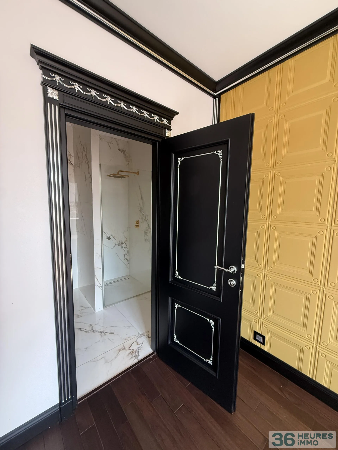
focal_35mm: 14
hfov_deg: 85.7
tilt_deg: -5.5
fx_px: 182
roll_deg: -1.3
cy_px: 225
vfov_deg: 102.1
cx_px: 169
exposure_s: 1/99
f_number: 2.2
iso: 320
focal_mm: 2.22
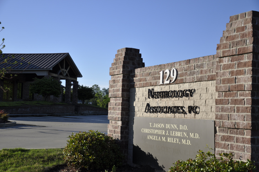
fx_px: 323
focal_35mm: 45
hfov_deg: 43.7
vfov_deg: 29.8
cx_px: 130
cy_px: 86
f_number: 4.2
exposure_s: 1/1250
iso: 200
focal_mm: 30
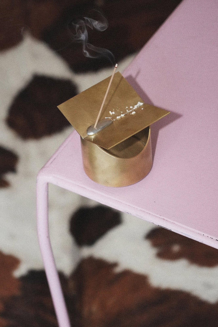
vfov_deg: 19.5
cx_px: 109
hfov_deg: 13.0
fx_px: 954
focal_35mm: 105
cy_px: 164
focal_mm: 105
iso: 6400
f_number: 4
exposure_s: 1/125
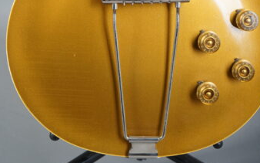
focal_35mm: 92
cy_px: -54
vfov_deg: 13.6
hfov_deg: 22.6
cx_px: 145
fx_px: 652
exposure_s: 1/160
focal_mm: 53
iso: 160
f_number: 8
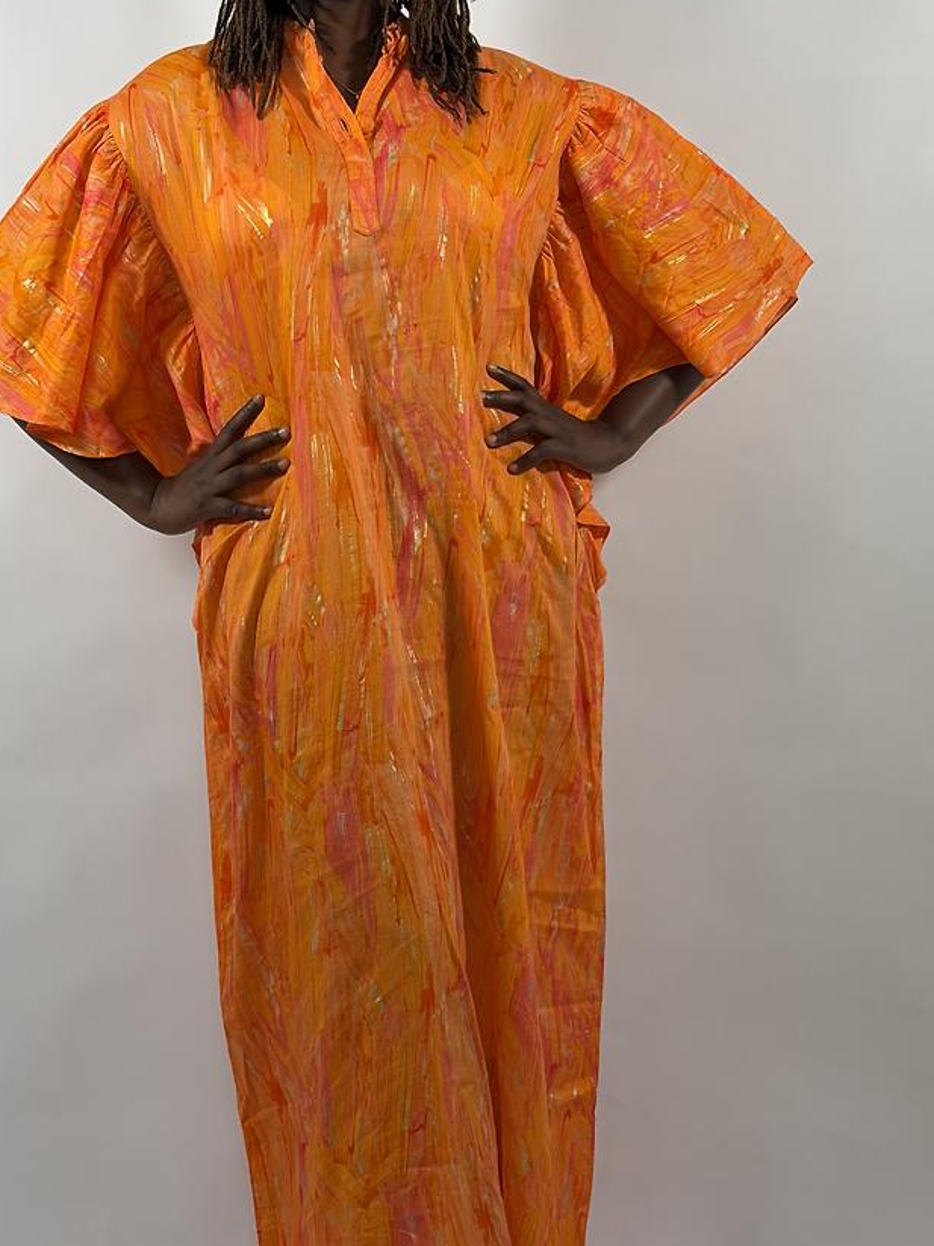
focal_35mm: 70
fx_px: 2519
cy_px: 627
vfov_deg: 27.8
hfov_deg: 20.9
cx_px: 332
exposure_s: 1/100
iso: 64
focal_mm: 6.76
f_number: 1.78
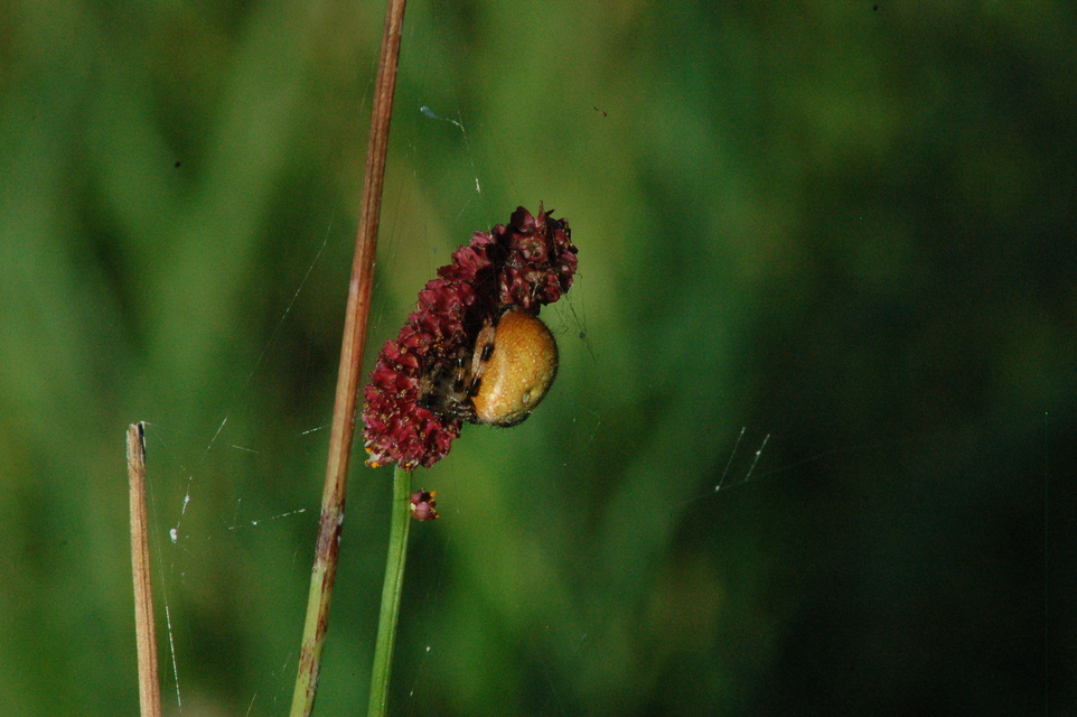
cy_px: 358
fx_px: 13453
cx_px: 538
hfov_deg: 4.6
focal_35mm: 450
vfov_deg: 3.1
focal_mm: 300
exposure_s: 1/400
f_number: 25
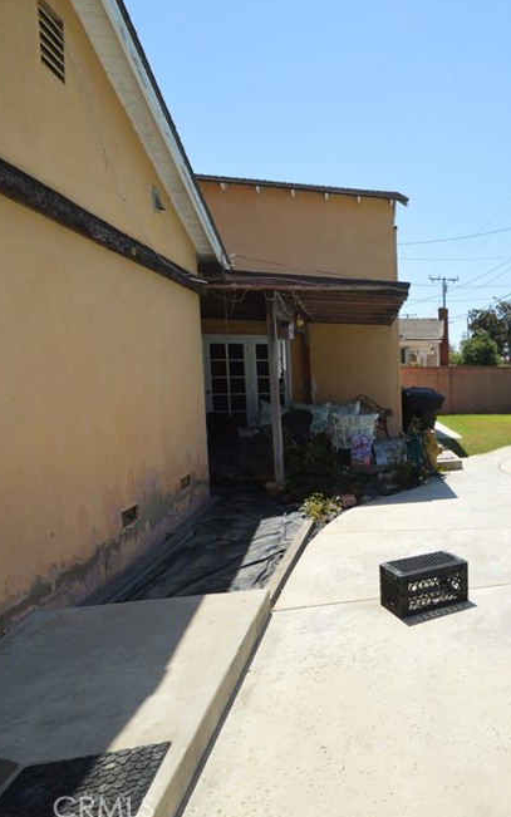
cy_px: 399
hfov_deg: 40.7
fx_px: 535
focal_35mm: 24
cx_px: 567
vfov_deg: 74.8
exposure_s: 1/200
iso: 100
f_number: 9
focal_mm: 10
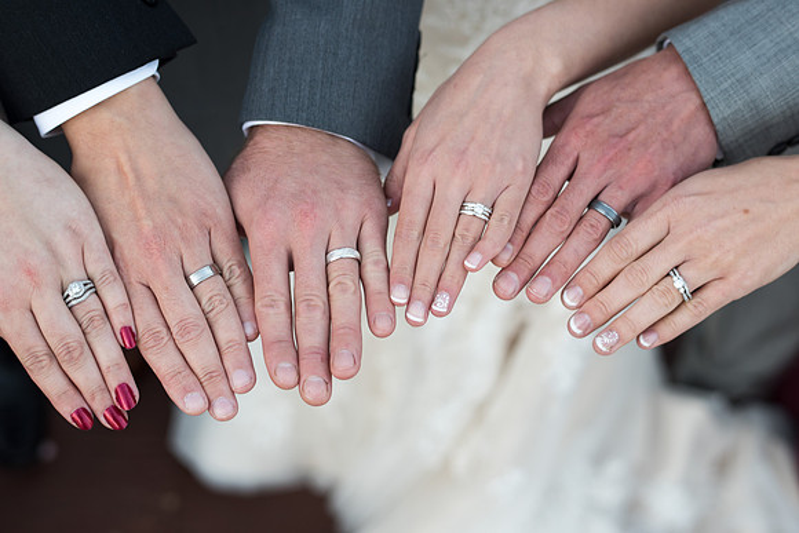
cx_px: 400
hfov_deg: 34.5
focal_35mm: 58
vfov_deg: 23.4
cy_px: 266
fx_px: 1288
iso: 180
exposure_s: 1/200
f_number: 3.2
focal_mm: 58
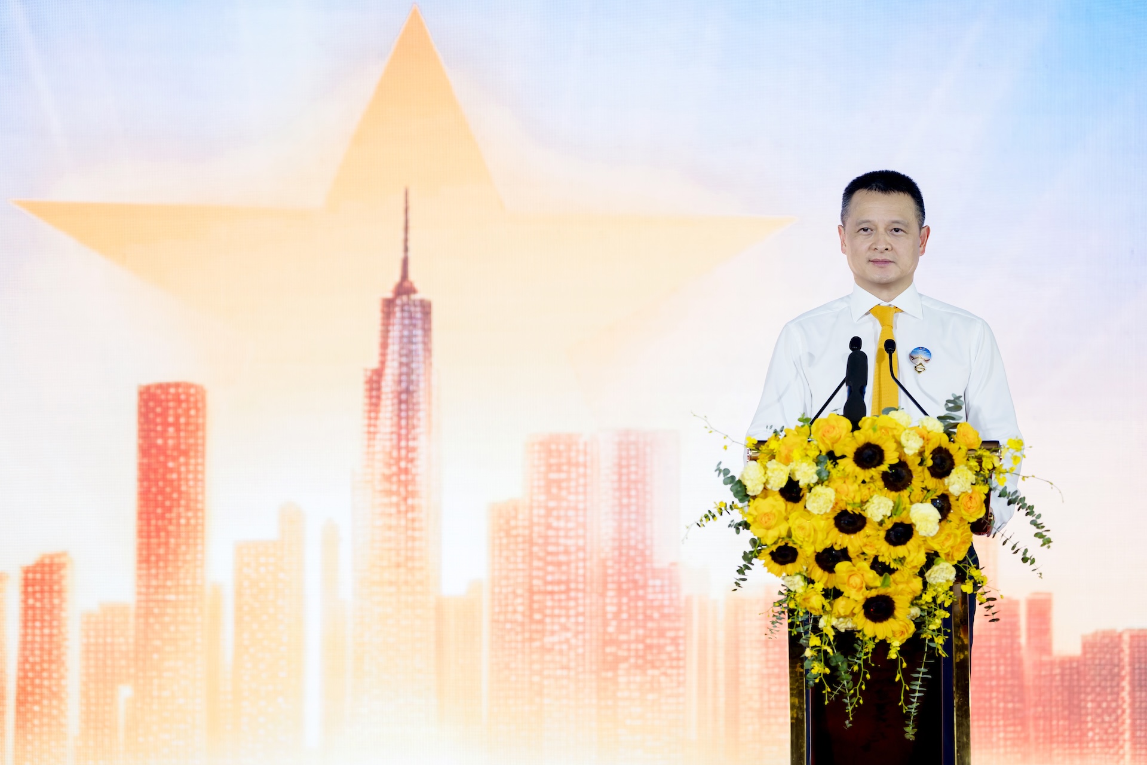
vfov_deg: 11.7
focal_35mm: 117
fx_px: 3727
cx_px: 574
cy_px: 382
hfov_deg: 17.5
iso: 320
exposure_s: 1/250
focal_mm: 117
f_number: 3.2
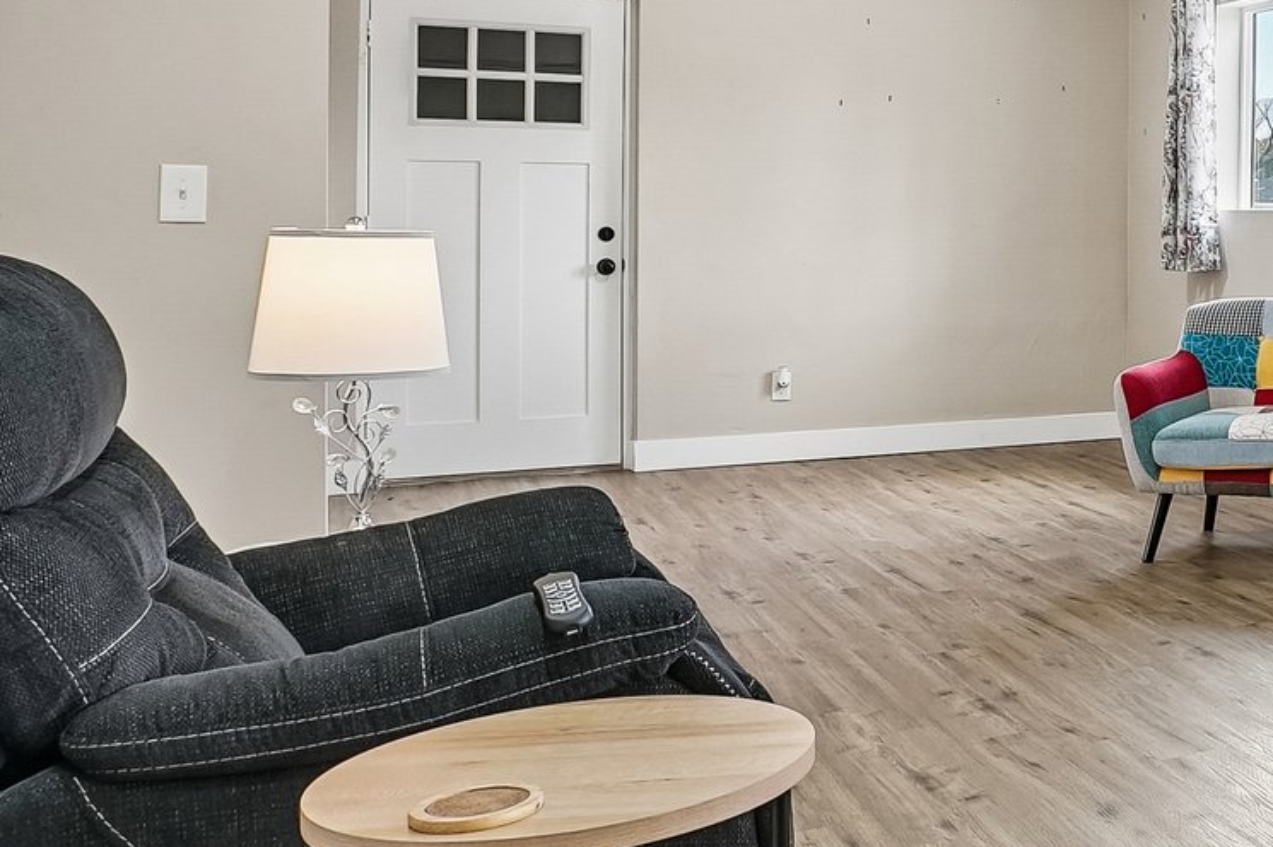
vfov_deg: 30.2
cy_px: 259
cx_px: 1558
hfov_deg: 34.7
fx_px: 1555
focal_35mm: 44
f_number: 8
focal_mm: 16
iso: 400
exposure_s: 1/25
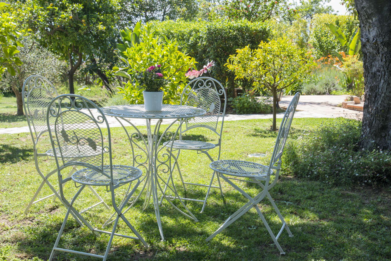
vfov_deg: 26.0
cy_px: 130
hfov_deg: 38.2
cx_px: 196
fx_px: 565
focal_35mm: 52
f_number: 11
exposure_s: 1/160
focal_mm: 52
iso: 640
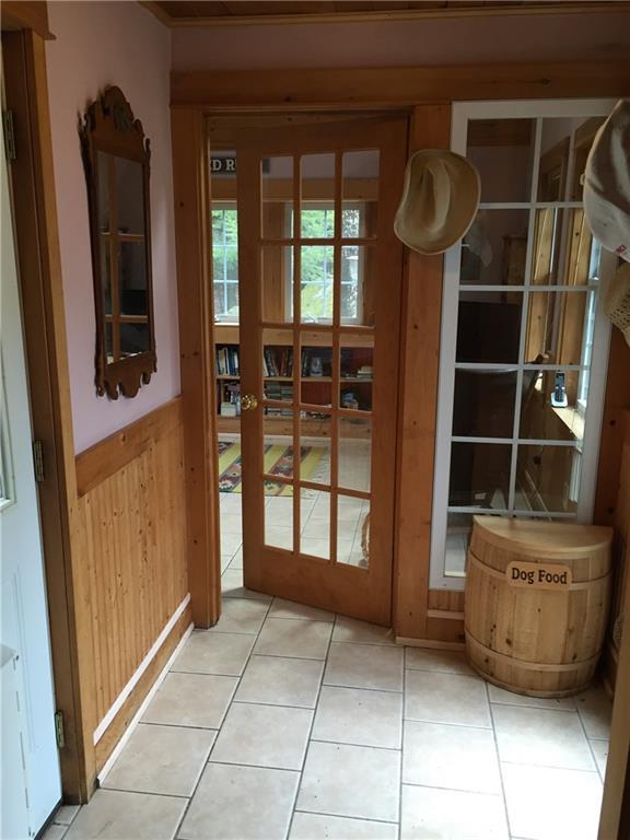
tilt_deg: -12.0
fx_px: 704
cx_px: 315
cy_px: 420
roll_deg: -0.8
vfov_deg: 61.7
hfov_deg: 48.2
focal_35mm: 29
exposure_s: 1/30
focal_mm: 4.15
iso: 80
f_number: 2.2
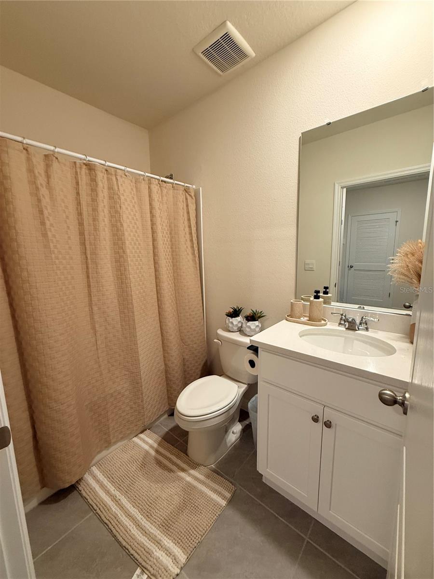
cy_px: 290
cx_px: 217
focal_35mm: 14
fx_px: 234
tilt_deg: -9.9
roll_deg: +0.6
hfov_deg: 85.7
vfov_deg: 102.1
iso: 250
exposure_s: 1/60
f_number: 2.2
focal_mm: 2.22
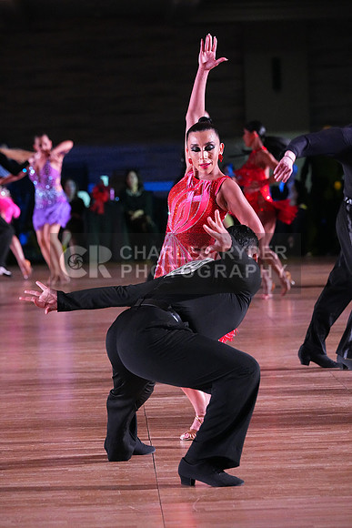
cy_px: 264
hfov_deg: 7.8
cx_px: 176
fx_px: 2580
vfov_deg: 11.7
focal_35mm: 176
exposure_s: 1/400
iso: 12800
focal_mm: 176
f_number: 5.6
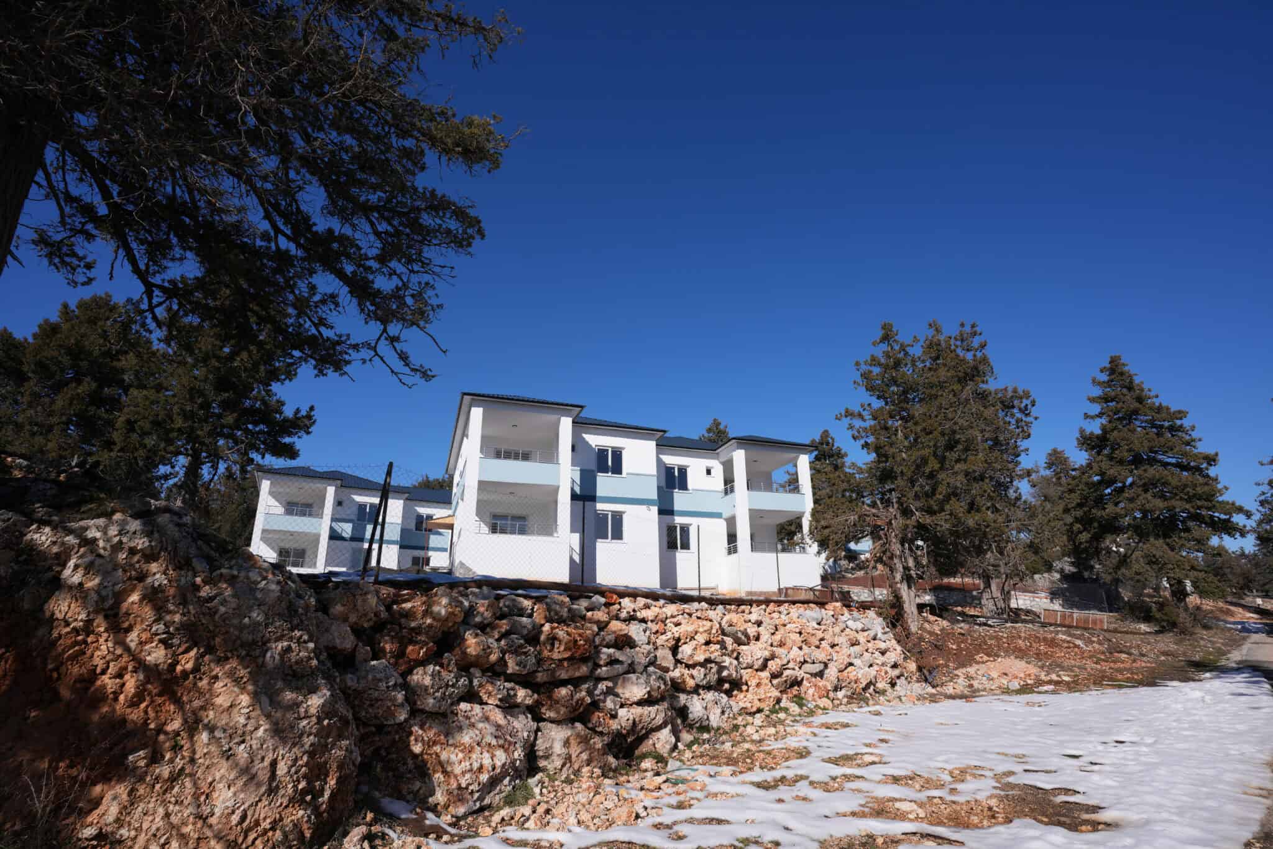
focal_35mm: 17
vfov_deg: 70.4
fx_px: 601
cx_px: 636
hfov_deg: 93.3
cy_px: 424
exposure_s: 1/500
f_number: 7.1
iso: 100
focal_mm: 17
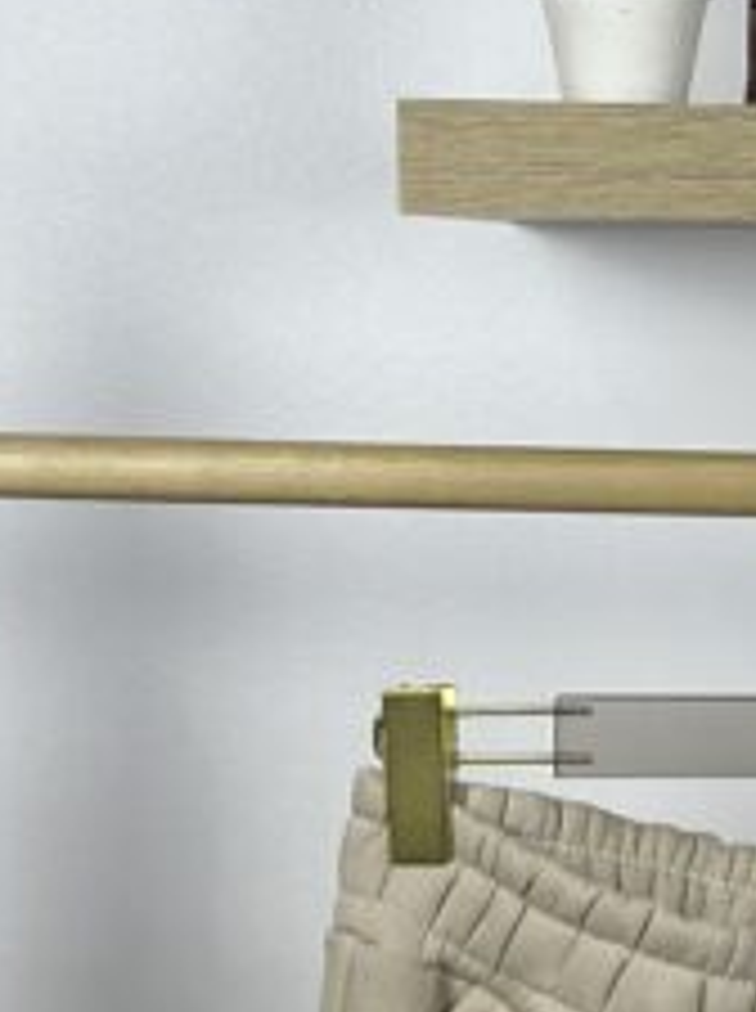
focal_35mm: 171
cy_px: 585
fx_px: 4994
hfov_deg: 8.4
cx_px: 1300
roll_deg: -0.2
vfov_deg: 11.6
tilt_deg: -3.7
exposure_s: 1/529
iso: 80
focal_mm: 6.86
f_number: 1.78
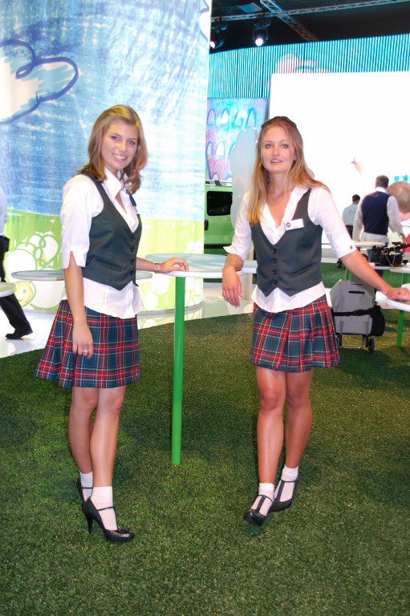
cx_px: 205
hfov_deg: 34.2
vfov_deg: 49.6
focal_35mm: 39
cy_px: 308
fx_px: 667
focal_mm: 26
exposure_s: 1/60
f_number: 4.2
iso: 400
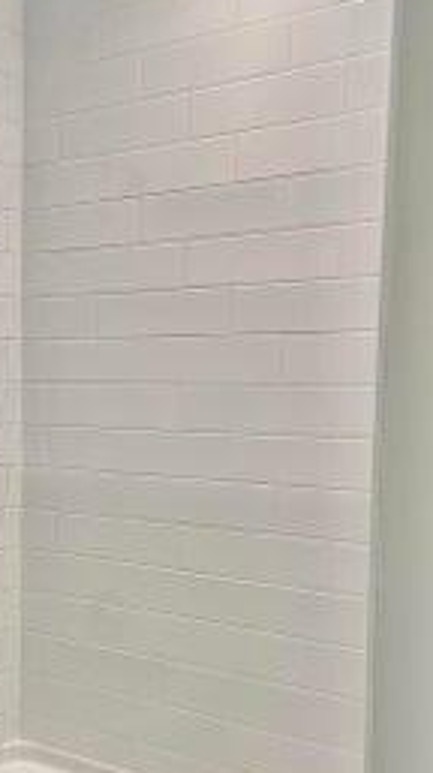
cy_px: 493
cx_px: 111
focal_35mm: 53
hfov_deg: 22.4
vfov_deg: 38.9
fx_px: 1085
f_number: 1.6
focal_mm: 4.2
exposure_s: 1/120
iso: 100
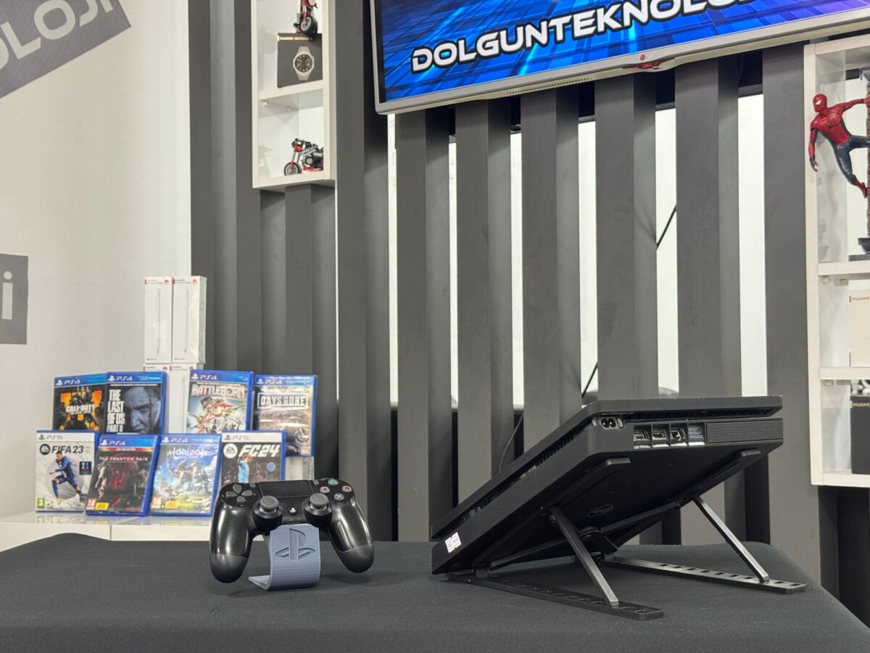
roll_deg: -0.4
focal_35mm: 48
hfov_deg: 39.7
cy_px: 326
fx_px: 1206
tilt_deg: +2.3
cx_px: 435
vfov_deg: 30.3
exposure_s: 1/40
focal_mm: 6.76
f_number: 1.78
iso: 400
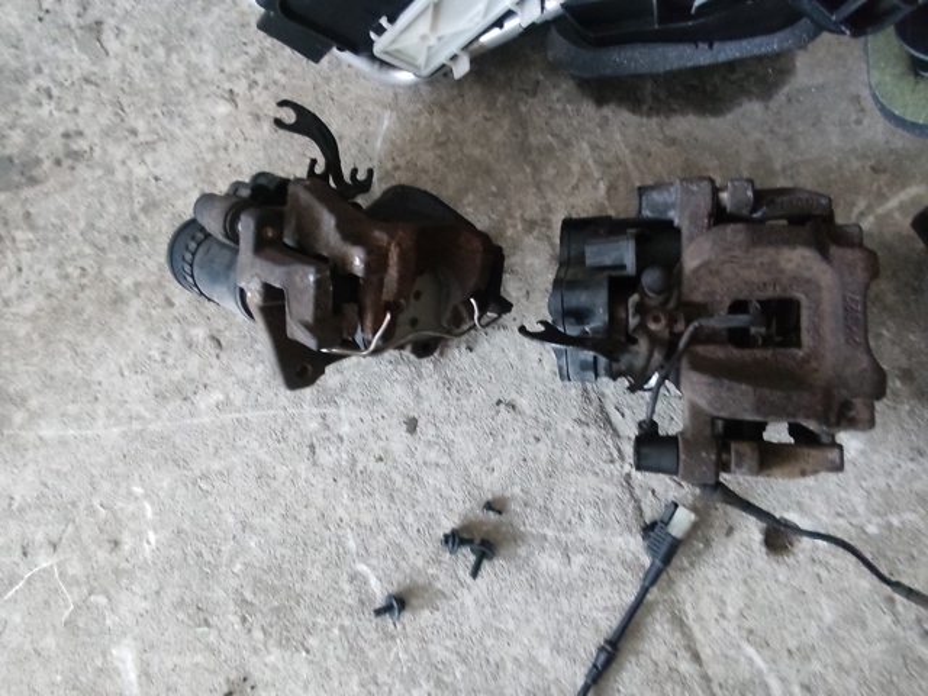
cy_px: 348
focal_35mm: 20
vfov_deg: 66.0
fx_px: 536
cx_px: 464
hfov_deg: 81.7
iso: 699
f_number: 2.2
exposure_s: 1/33
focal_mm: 1.6
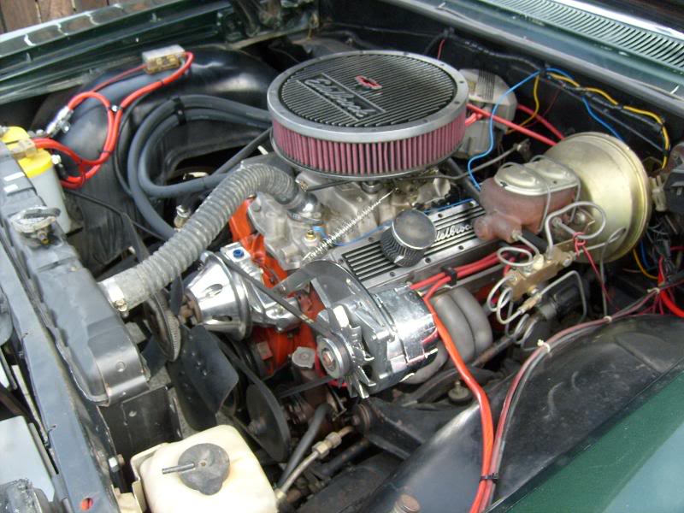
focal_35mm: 35
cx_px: 342
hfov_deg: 52.6
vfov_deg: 40.7
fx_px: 692
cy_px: 256
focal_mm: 5.8
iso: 80
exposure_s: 1/180
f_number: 2.8
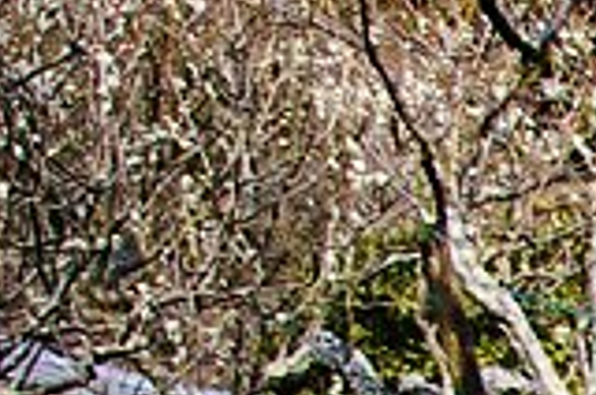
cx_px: 1464
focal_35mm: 135
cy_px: 973
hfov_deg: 12.0
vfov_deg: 9.0
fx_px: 2231
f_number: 5.6
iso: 200
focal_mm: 18
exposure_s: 1/250
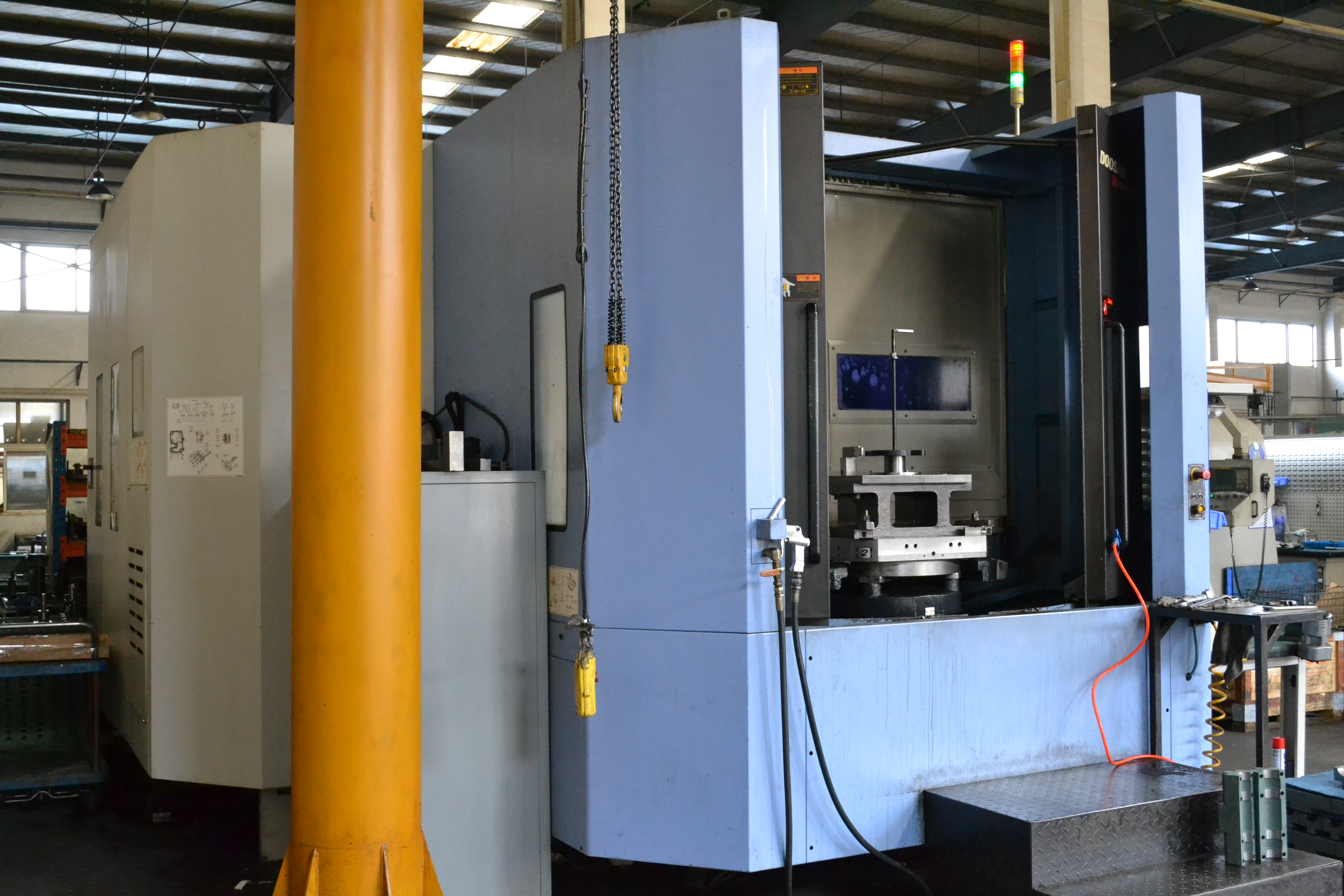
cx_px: 672
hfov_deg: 53.1
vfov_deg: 36.9
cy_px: 448
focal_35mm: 36
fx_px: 1344
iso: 3200
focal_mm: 24
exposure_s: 1/60
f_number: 7.1
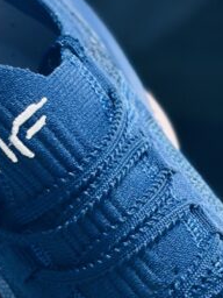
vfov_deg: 11.1
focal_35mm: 175
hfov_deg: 8.5
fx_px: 1503
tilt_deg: +3.4
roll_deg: -1.7
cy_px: 338
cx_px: 170
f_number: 1.78
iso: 125
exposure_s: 1/50
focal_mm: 6.86
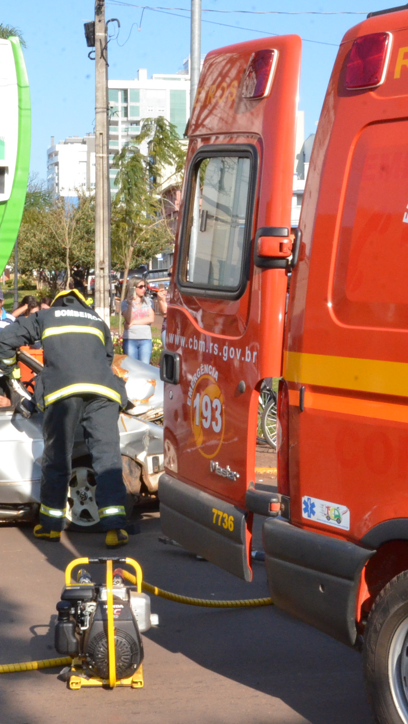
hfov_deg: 16.8
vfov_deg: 29.3
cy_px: 366
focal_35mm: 72
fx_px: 1384
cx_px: 181
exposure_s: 1/250
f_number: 29
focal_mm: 30
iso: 2500
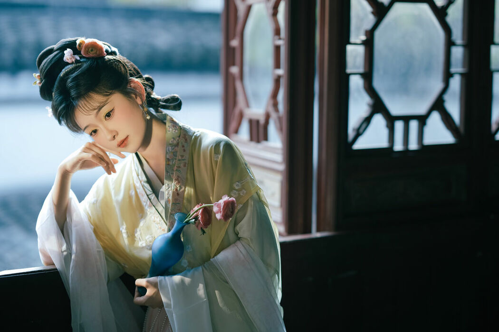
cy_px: 166
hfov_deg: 23.9
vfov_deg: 16.1
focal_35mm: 85
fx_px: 1178
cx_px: 250
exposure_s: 1/400
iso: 125
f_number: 1.6
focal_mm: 85
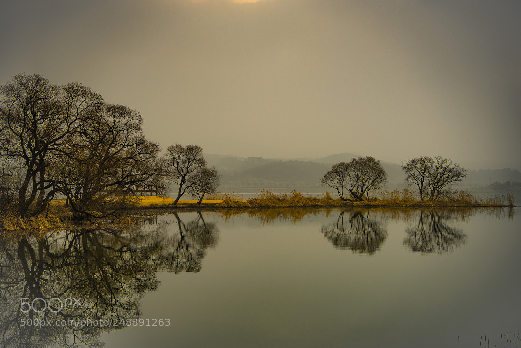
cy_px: 174
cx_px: 260
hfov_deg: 41.1
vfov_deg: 28.1
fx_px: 695
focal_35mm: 48
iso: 100
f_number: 4
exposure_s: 1/80
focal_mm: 48
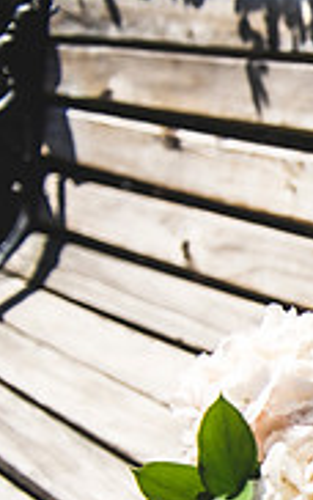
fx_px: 1063
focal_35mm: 78
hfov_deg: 12.5
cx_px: 785
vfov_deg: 25.2
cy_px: 496
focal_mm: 24
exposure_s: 1/1600
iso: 100
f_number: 2.8
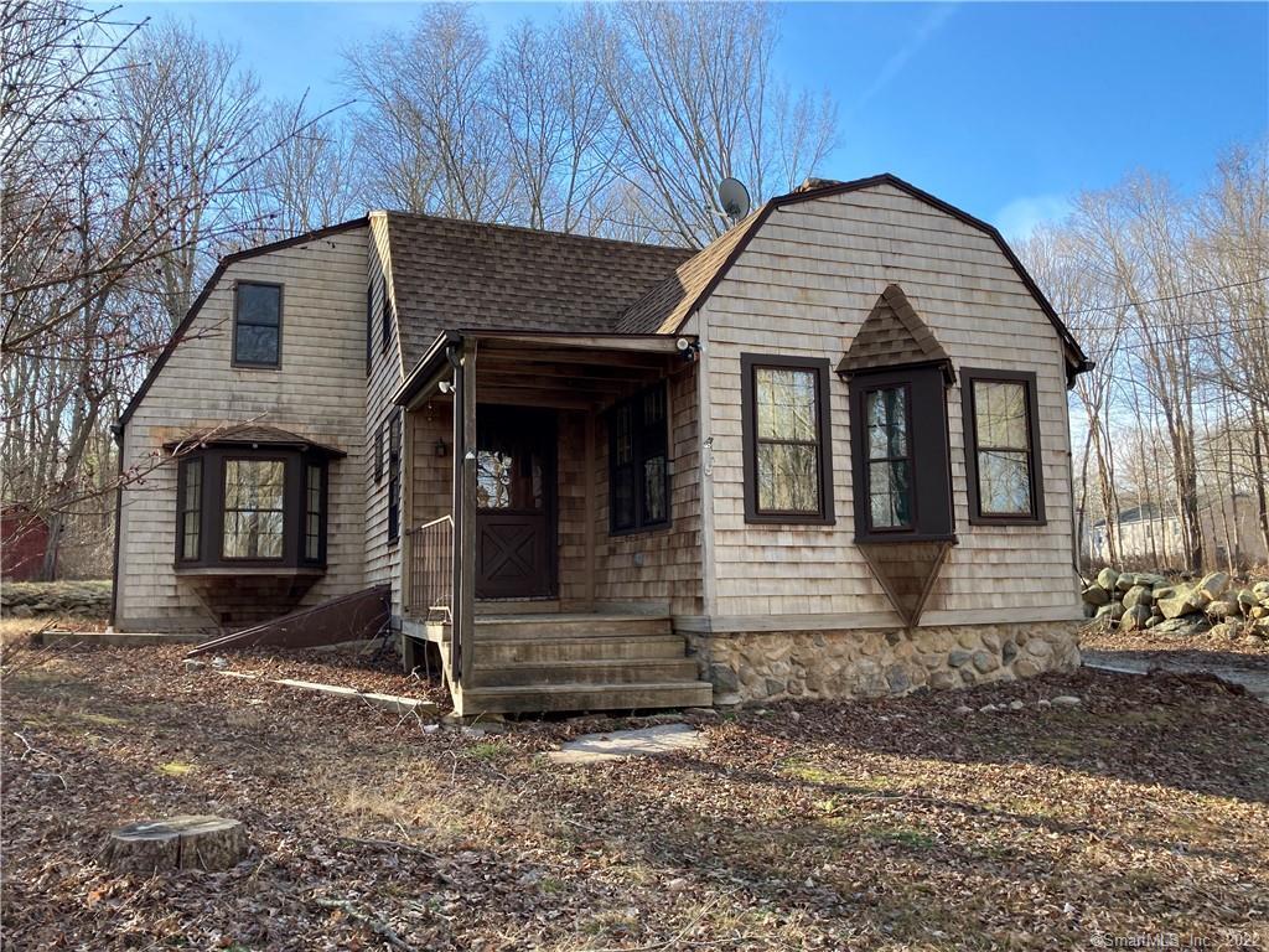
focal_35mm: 28
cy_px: 476
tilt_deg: +7.0
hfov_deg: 63.4
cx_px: 634
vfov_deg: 49.7
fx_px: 1026
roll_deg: +0.2
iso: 20
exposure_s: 1/357
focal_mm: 3.99
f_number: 1.8
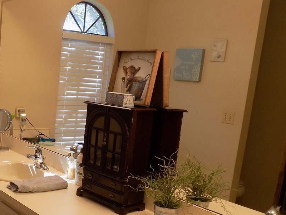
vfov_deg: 31.1
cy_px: 154
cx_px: 58
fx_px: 380
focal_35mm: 46
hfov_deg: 39.6
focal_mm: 4
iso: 80
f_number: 3.1
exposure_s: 1/40
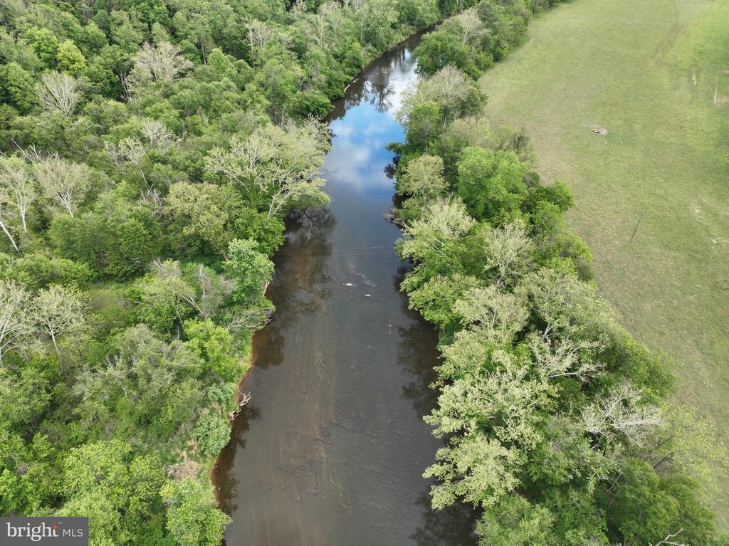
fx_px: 505
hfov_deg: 71.6
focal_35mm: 24
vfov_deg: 56.8
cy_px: 273
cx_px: 364
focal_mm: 12.29
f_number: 2.8
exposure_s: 1/160
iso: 100
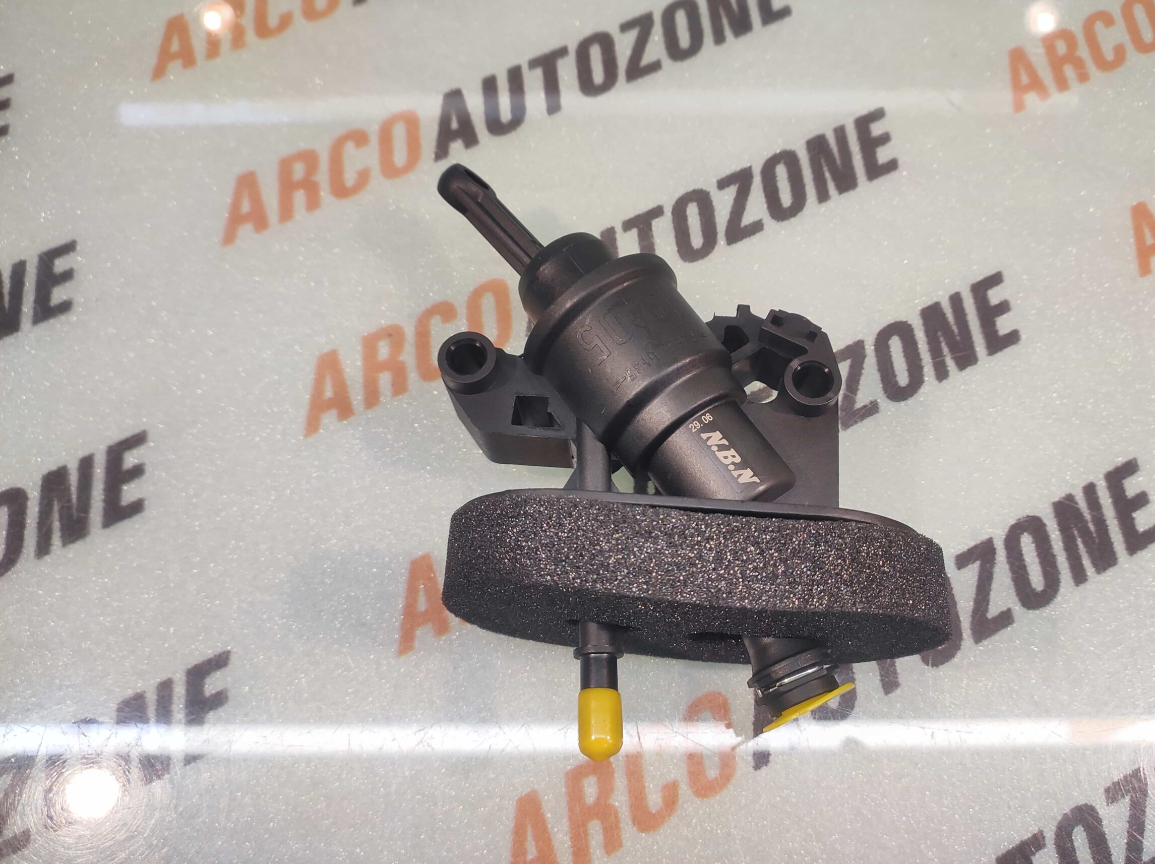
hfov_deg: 84.4
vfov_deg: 68.6
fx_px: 633
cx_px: 641
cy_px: 454
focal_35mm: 19
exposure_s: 1/33
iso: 148
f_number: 1.79
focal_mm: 4.74
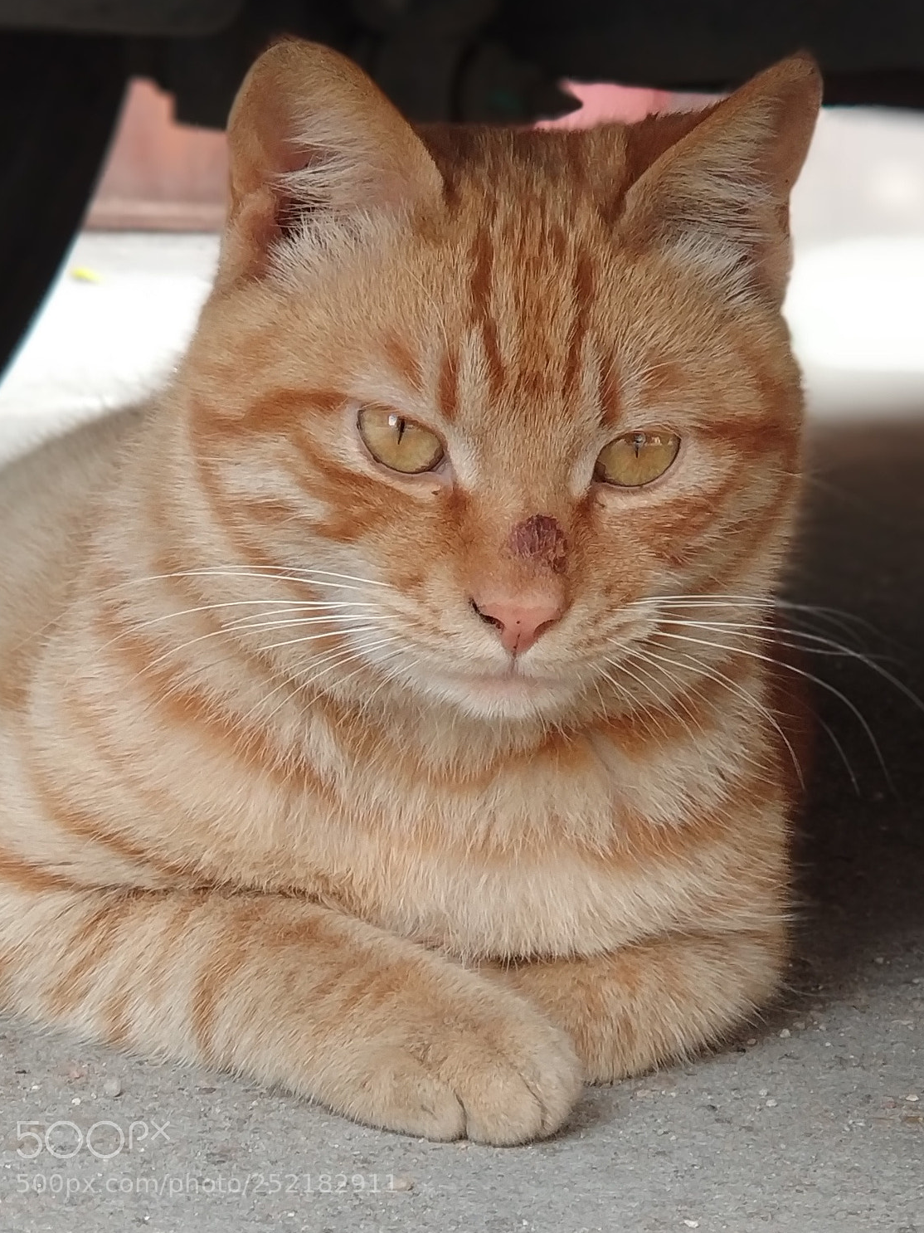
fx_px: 1994
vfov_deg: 34.3
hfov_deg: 26.1
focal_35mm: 56
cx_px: 462
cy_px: 585
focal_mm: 6.06
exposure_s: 1/50
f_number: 2.6
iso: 200
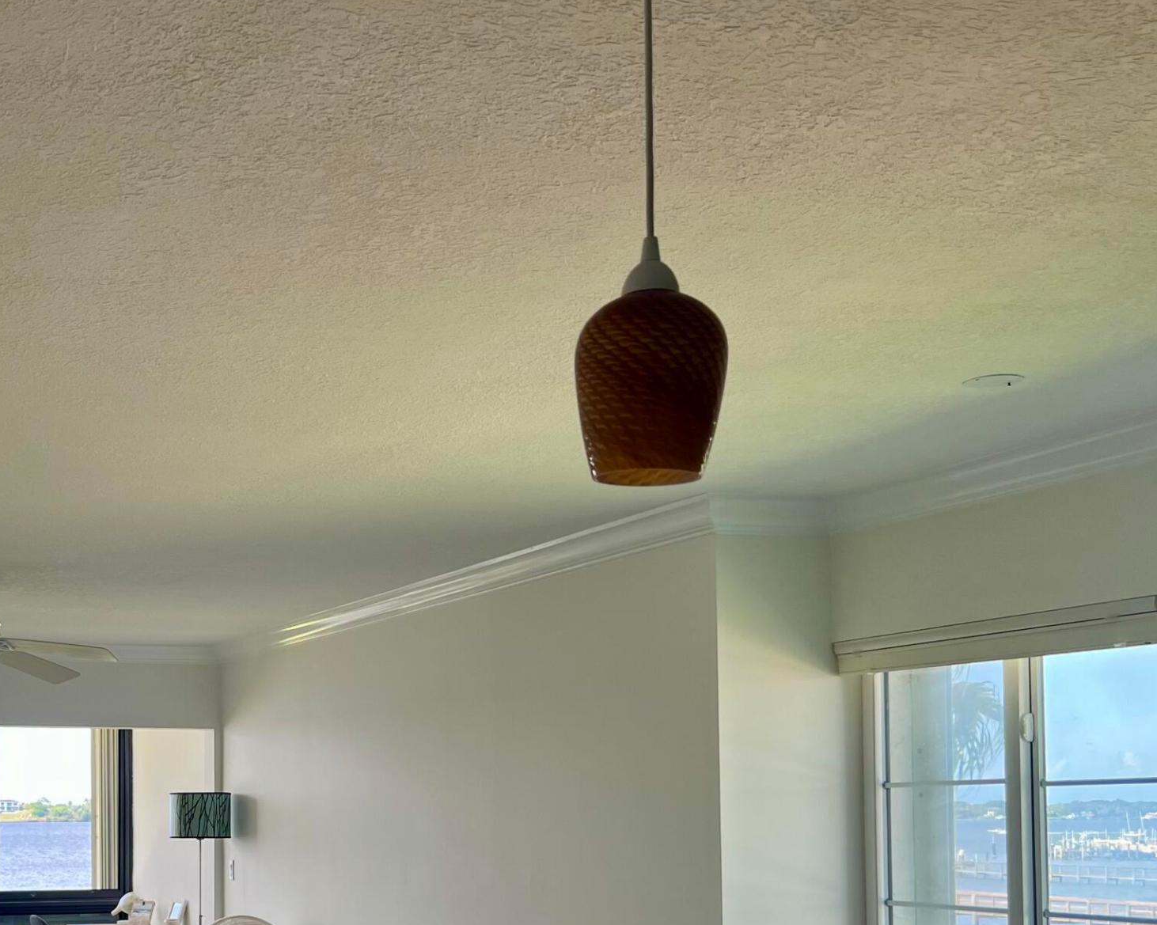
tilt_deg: +2.7
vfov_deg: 29.4
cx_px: 157
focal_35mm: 50
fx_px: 1712
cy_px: 762
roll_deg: +0.7
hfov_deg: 35.5
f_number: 1.5
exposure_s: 1/272
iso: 50
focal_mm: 5.7
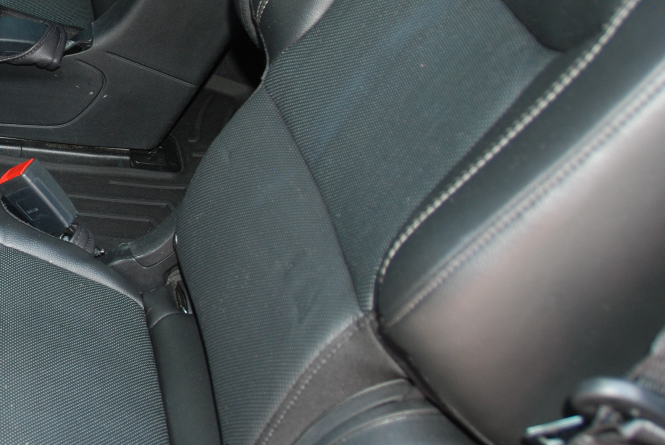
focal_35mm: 60
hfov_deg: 29.9
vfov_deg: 22.5
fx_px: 1110
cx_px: -68
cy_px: 124
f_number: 3.5
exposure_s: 1/60
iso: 200
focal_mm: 18
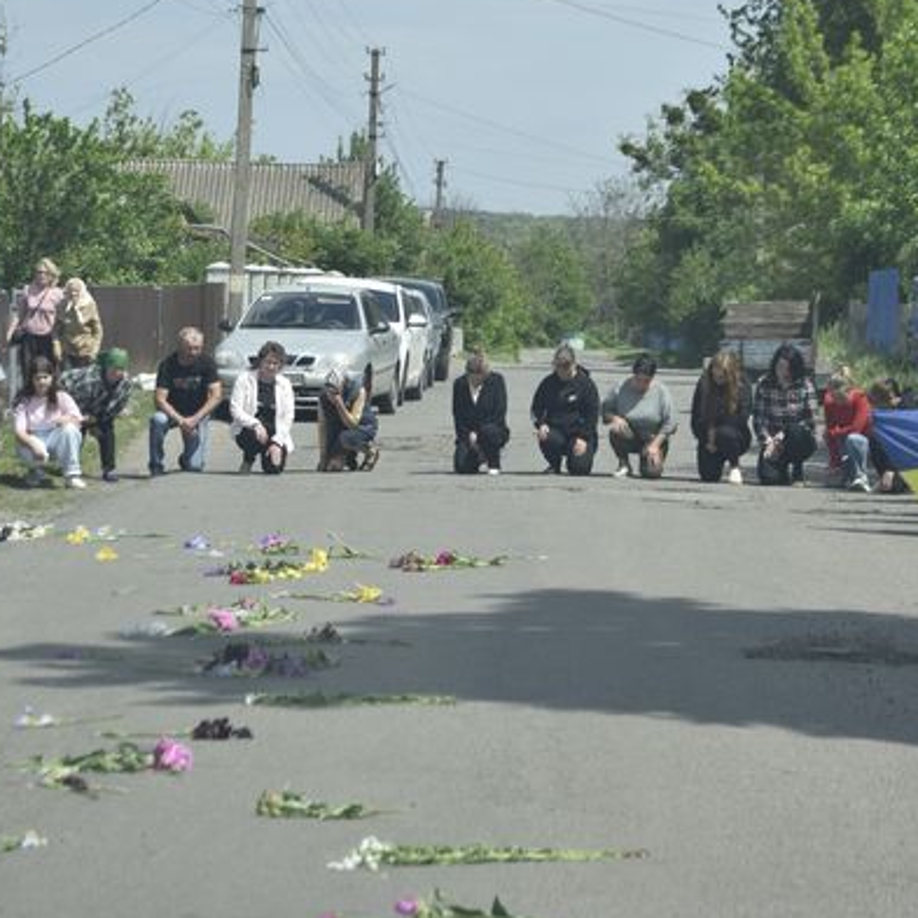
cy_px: 366
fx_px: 4015
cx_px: 472
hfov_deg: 13.0
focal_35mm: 134
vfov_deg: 13.0
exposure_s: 1/800
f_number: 5.6
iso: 200
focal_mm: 55
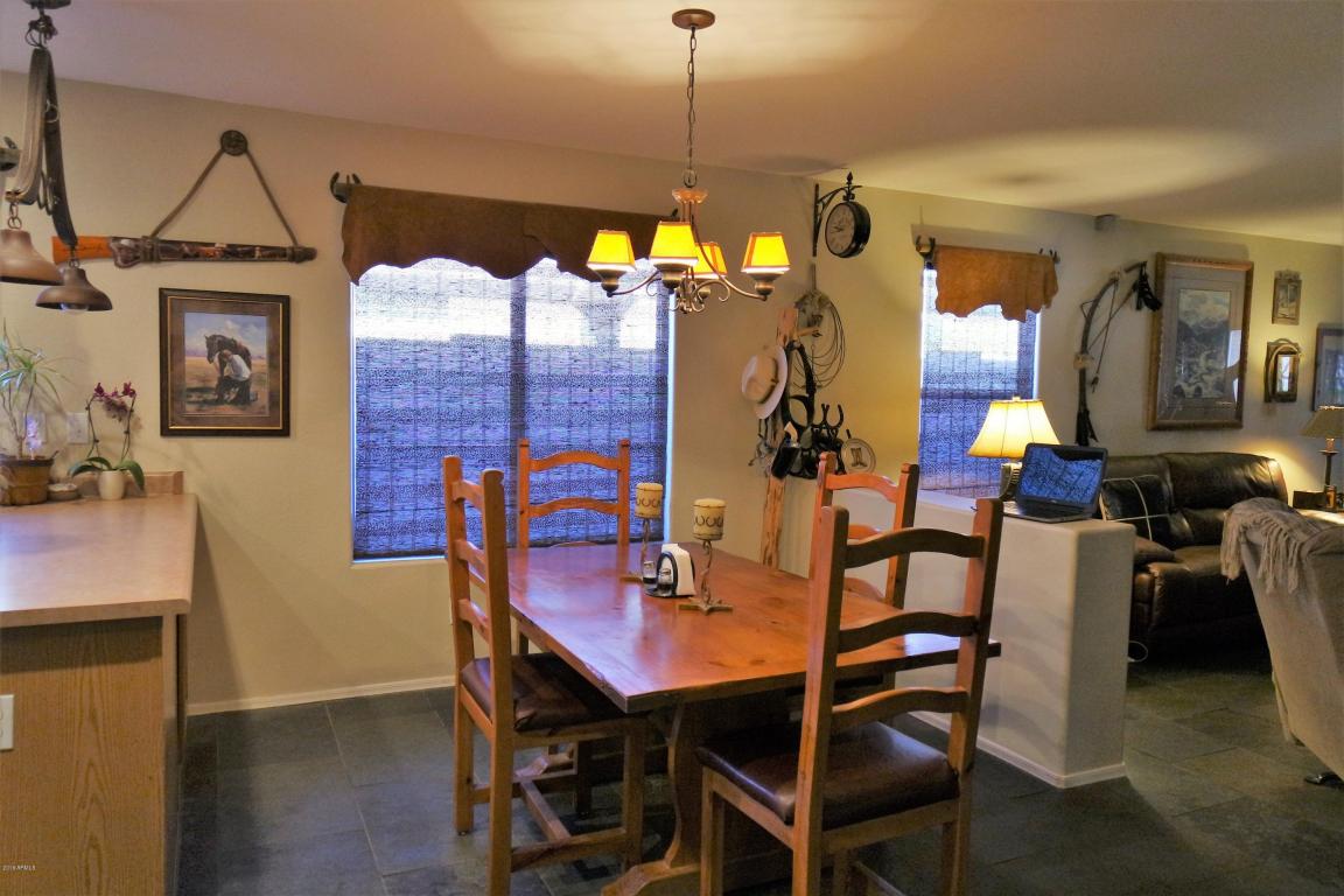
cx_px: 672
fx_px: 896
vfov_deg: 53.1
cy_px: 448
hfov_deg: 73.7
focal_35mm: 24
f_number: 3.5
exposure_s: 1/30
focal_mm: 9
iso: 800
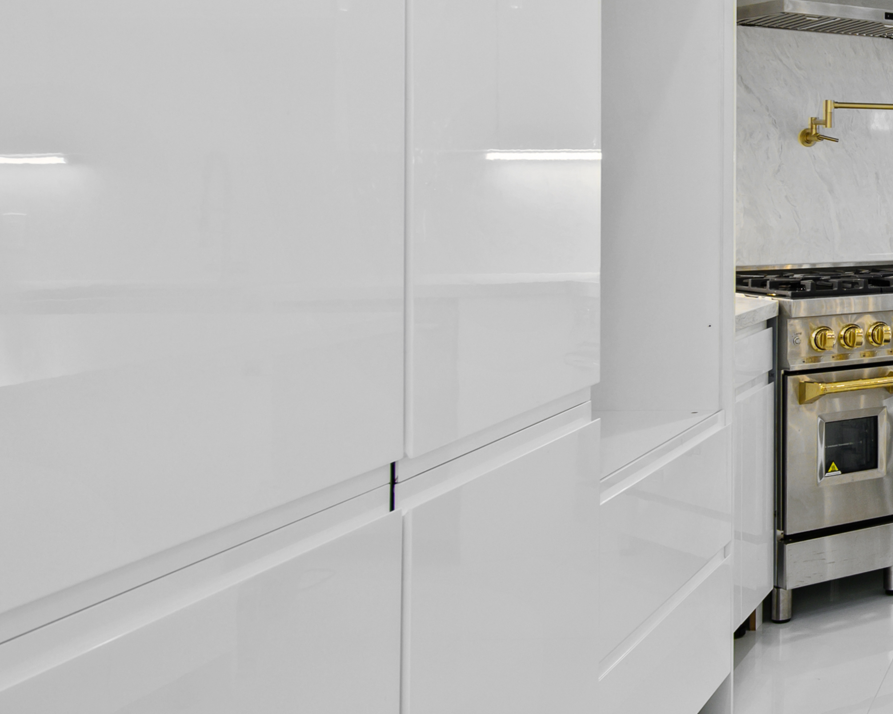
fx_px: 1269
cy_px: 180
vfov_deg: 30.9
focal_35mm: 48
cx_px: 1173
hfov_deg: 30.3
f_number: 8
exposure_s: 1/25
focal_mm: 17
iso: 320
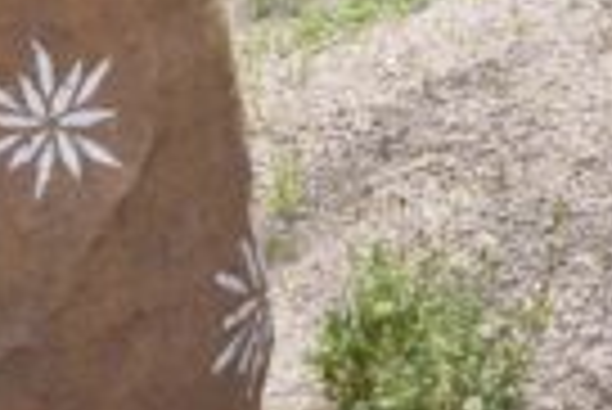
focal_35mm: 248
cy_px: -570
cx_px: 1202
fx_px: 4220
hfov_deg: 7.9
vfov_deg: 5.4
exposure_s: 1/100
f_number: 8
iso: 100
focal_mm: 33
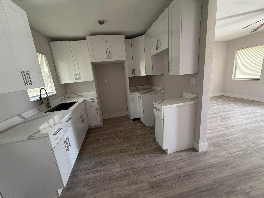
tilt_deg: -11.9
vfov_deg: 85.7
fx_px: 107
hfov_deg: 102.1
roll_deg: +4.5
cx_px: 132
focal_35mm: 14
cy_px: 99
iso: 320
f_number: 2.2
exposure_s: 1/70
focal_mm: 2.22
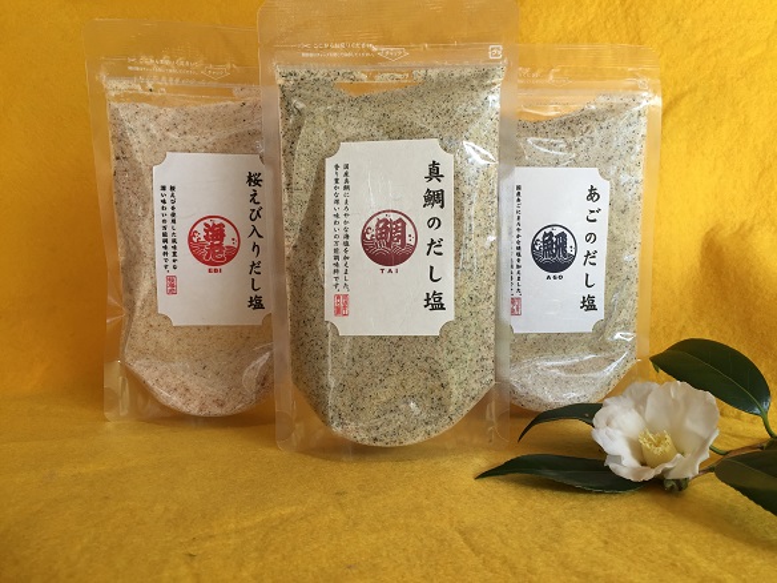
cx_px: 388
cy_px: 292
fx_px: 651
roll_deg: +0.4
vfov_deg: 48.2
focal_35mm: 29
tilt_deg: -6.3
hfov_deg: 61.7
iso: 32
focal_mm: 4.15
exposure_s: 1/175
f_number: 2.2
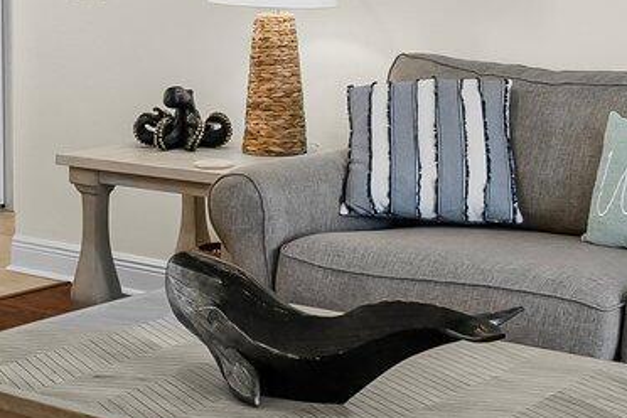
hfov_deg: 26.2
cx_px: 214
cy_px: -28
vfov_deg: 17.2
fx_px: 1341
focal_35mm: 77
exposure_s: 1/20
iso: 400
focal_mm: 14
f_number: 9
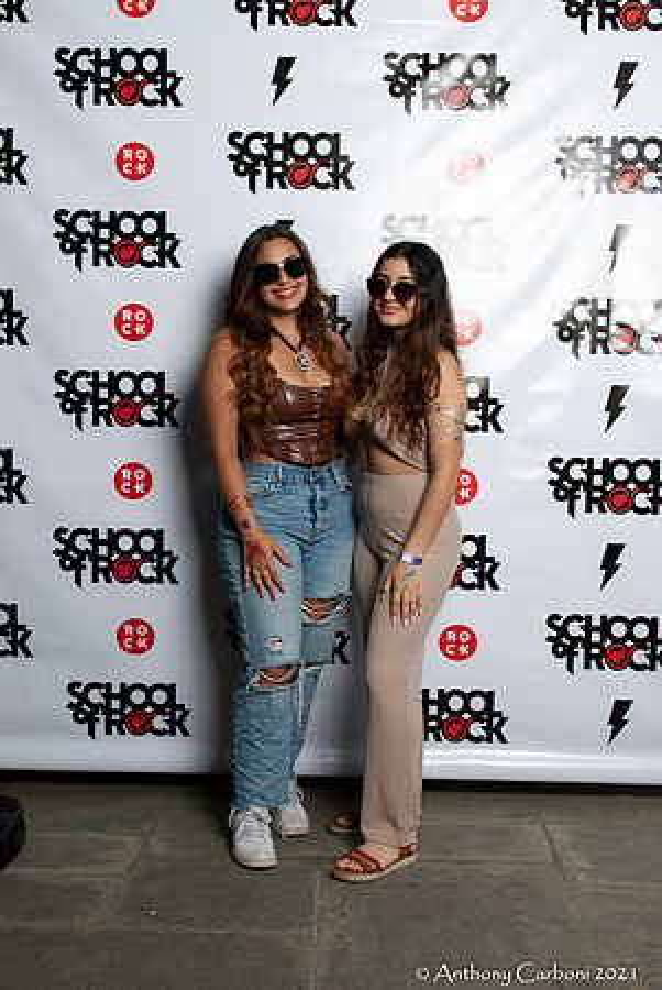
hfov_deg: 29.0
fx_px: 1280
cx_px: 331
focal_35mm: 46
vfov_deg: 42.3
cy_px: 495
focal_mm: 31
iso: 100
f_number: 5.6
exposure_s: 1/160
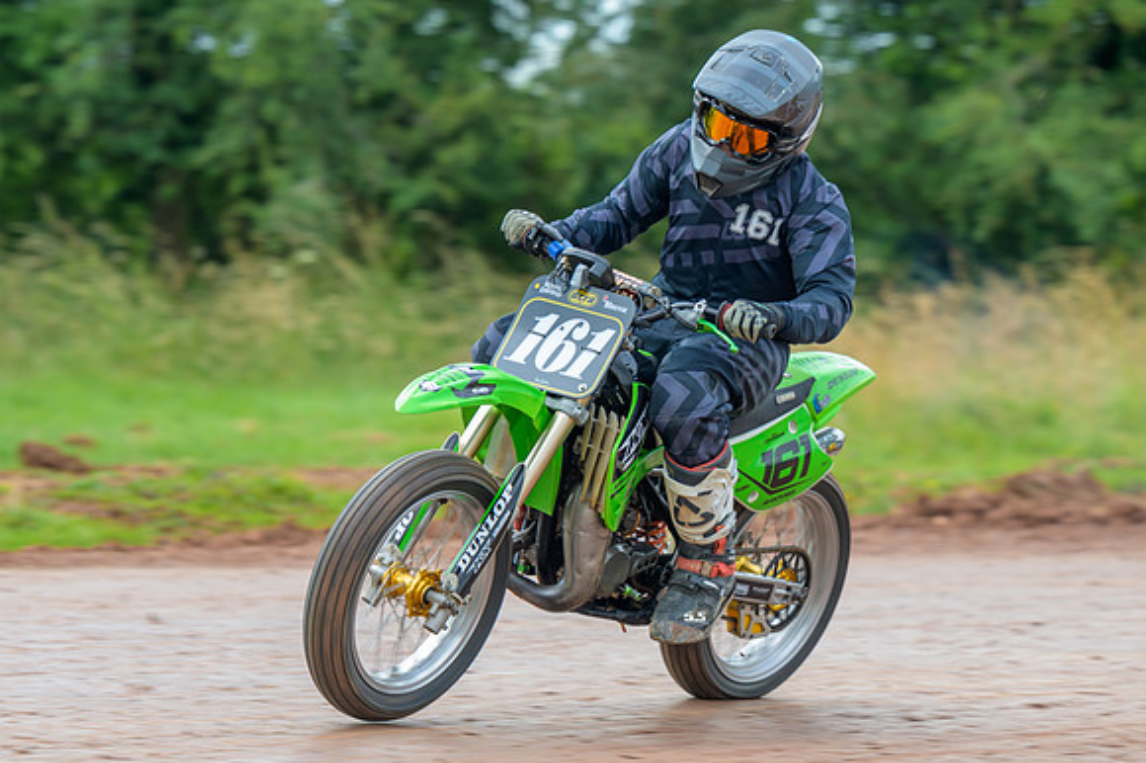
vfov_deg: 5.3
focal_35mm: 260
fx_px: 8284
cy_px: 422
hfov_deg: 7.9
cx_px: 522
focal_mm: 150
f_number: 4
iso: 200
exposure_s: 1/320
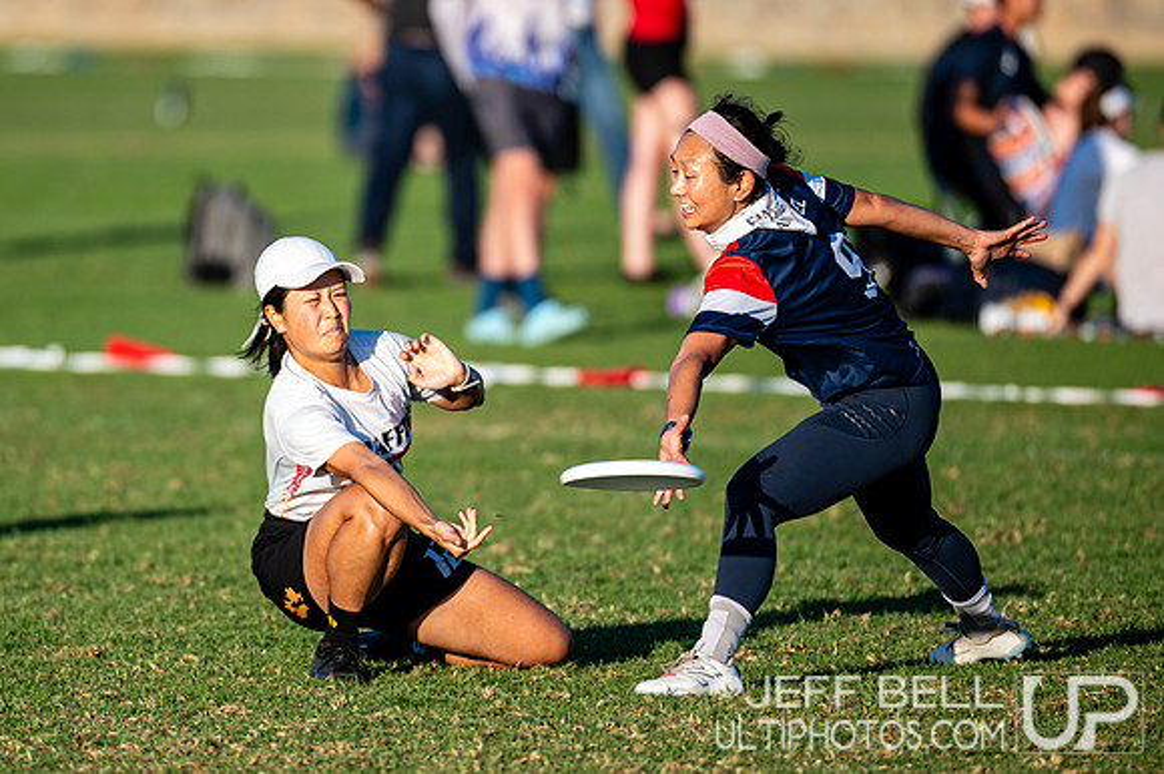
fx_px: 17691
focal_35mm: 547
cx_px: 412
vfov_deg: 2.5
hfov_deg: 3.8
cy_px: 319
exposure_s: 1/1250
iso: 100
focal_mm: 300
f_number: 3.2
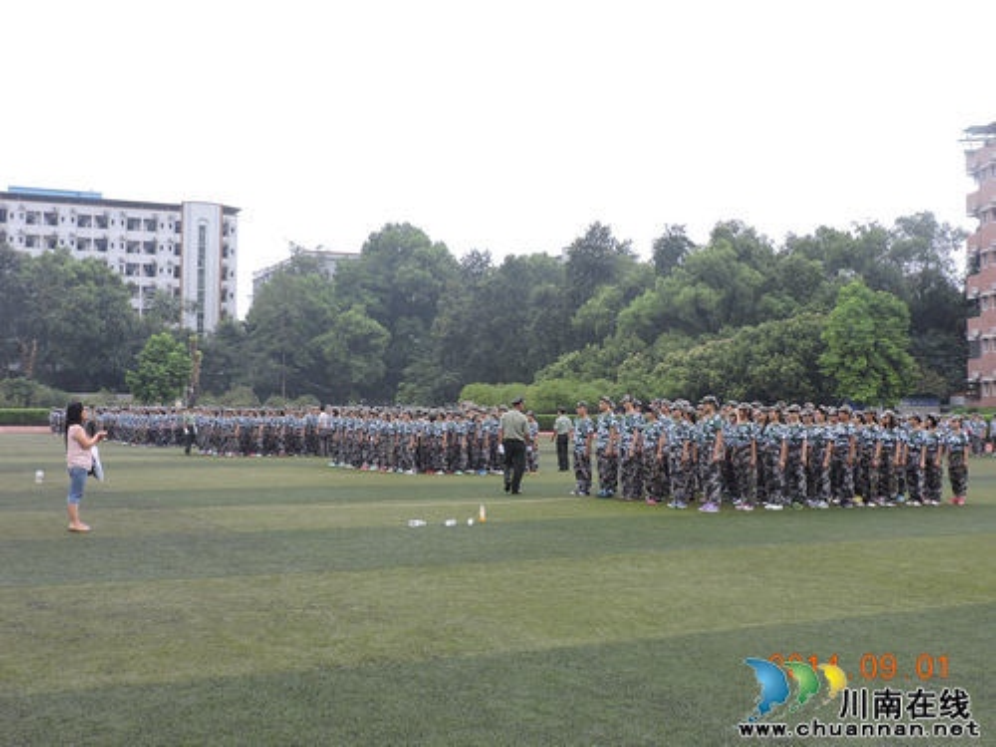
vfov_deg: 33.6
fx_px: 1237
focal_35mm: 43
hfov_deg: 43.9
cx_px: 498
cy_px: 374
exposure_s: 1/125
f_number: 3.4
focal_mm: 7.7
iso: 100
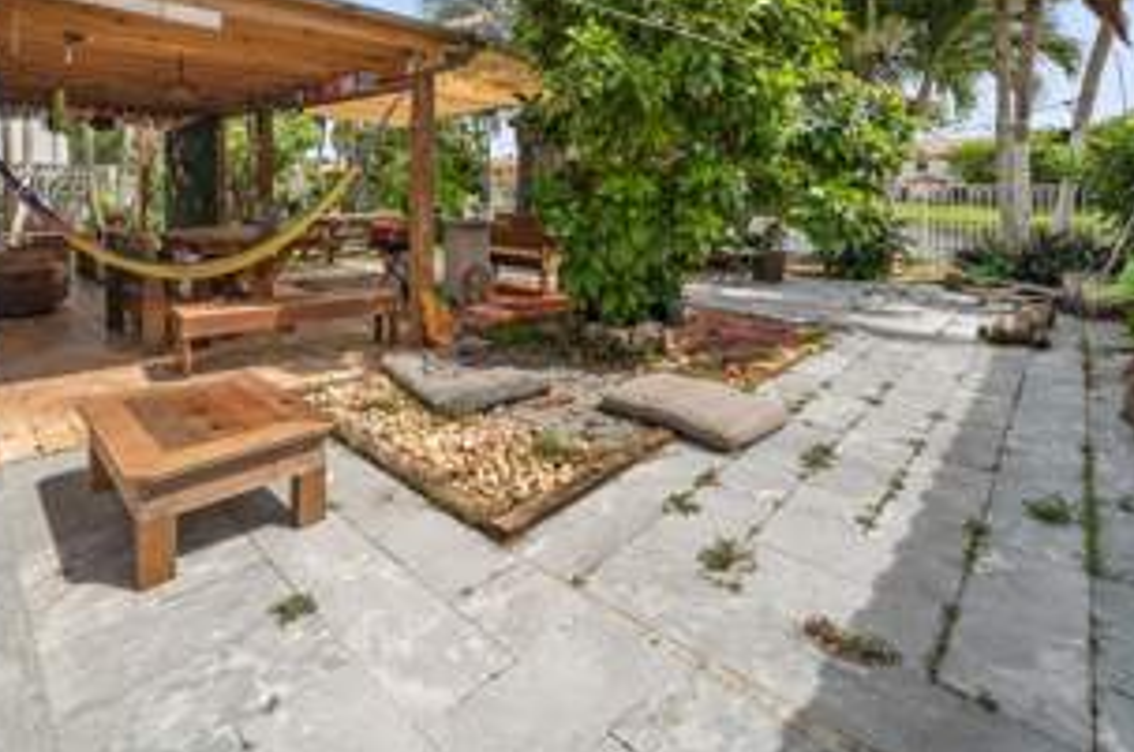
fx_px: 598
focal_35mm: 19
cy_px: 189
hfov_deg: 86.9
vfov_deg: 60.9
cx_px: 543
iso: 100
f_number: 9
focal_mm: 12
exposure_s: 1/125
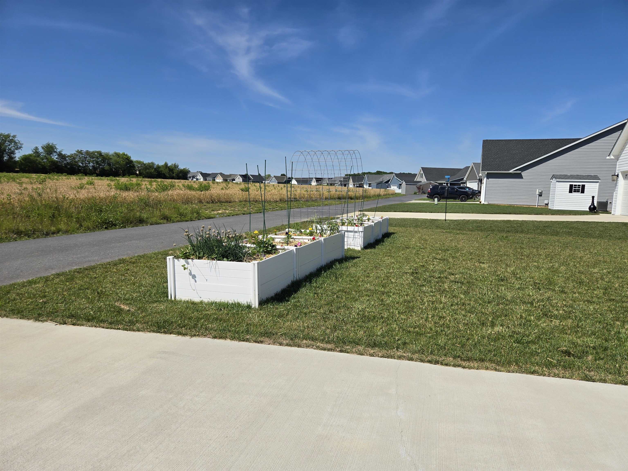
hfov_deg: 73.9
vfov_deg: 58.9
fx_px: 417
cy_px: 236
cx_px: 314
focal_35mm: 23
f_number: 1.8
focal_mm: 5.4
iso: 25
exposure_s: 1/3009
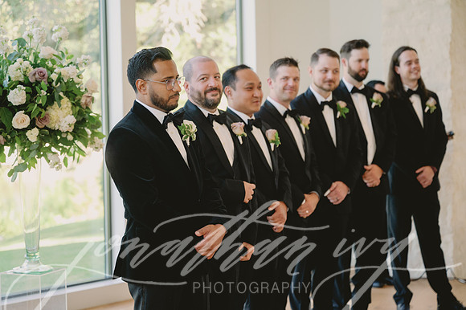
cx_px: 228
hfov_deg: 26.0
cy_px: 173
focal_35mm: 78
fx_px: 1010
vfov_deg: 17.5
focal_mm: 70
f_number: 2.8
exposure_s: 1/400
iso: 1000
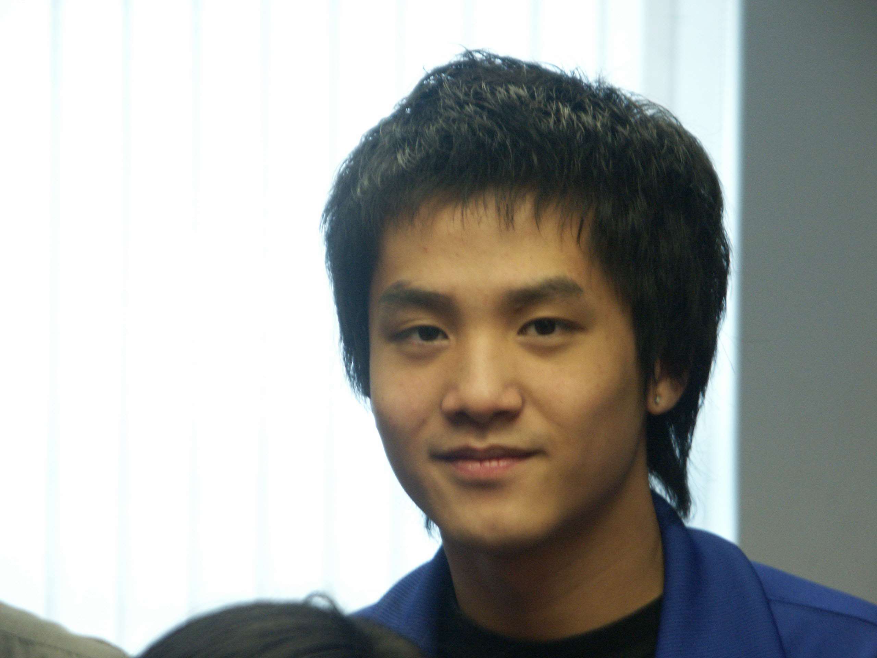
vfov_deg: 11.9
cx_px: 438
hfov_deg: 15.8
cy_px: 329
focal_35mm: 125
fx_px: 3167
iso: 200
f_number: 3.5
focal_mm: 31.64
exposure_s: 1/125
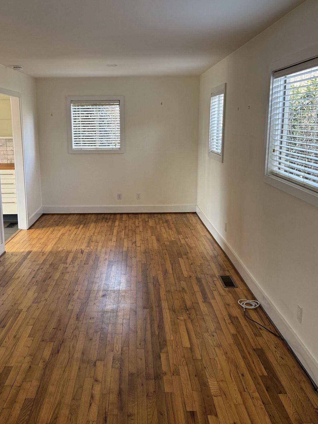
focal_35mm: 34
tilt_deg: -11.7
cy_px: 199
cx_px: 126
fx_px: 417
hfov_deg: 41.6
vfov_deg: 53.9
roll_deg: +0.3
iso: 160
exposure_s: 1/120
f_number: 1.78
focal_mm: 6.76
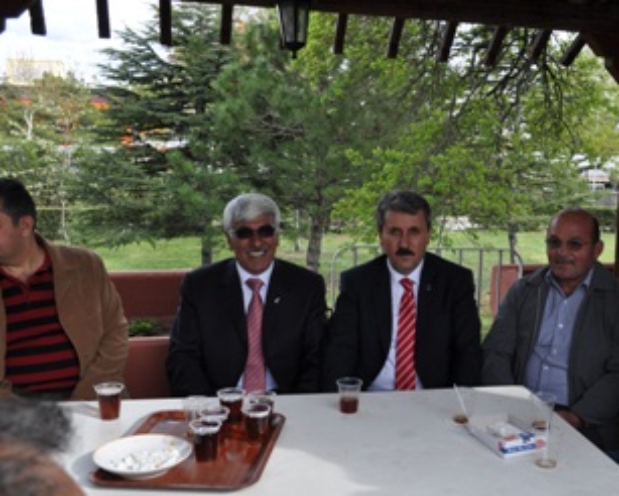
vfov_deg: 36.5
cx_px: 407
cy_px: 250
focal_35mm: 41
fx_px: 752
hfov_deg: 44.2
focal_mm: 20
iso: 200
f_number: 6.3
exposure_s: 1/160
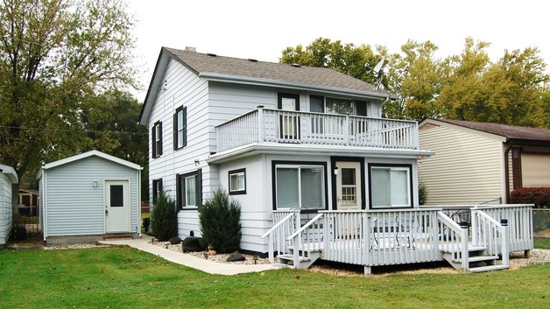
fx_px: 467
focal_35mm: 32
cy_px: 179
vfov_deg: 36.6
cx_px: 277
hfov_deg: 61.0
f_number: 8
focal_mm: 20
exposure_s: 1/250
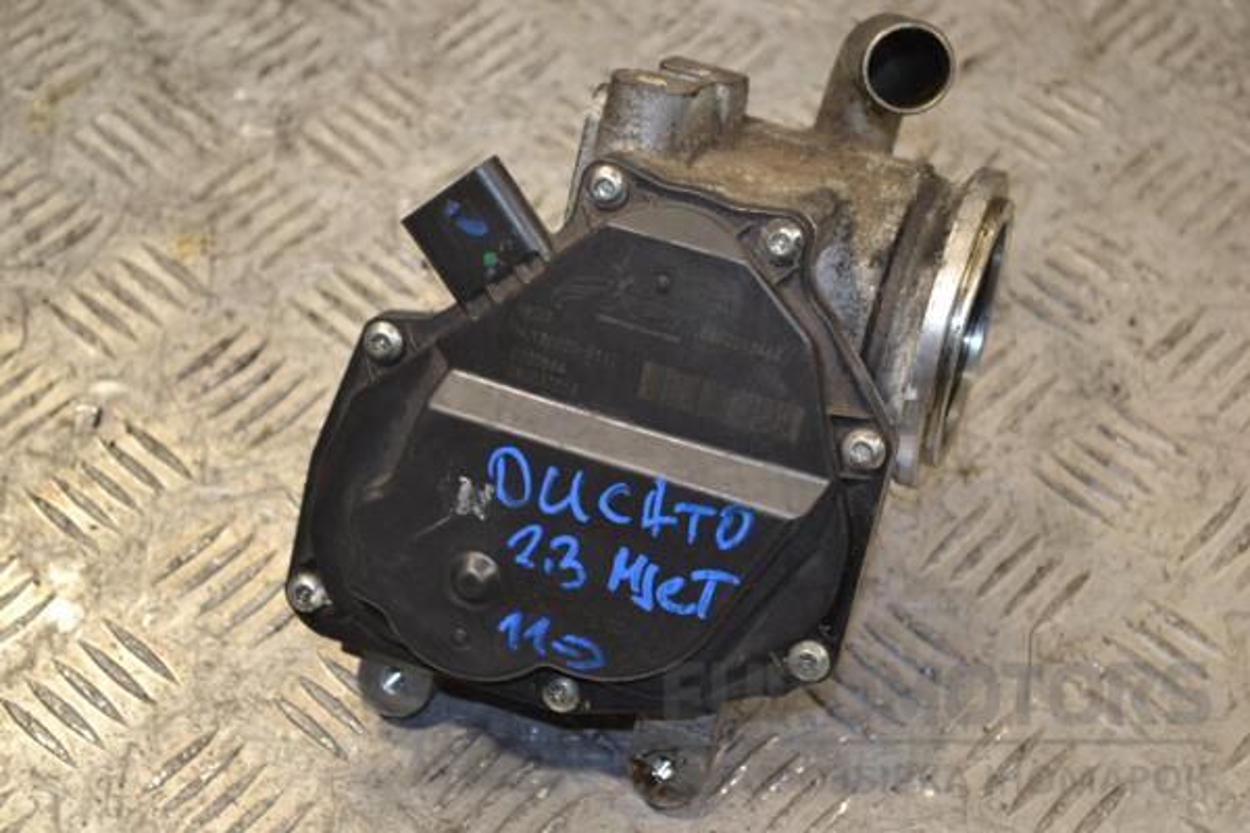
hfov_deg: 24.6
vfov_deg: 16.6
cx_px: 625
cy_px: 416
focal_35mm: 82
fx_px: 2864
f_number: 5.6
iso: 450
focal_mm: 55
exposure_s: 1/60
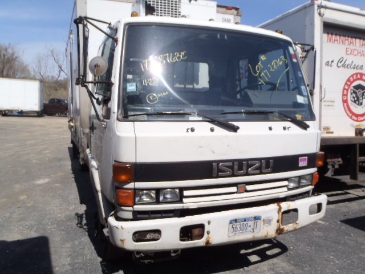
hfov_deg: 63.4
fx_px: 295
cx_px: 182
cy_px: 137
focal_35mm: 28
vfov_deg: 49.7
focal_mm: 5
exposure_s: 1/500
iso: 80
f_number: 5.6
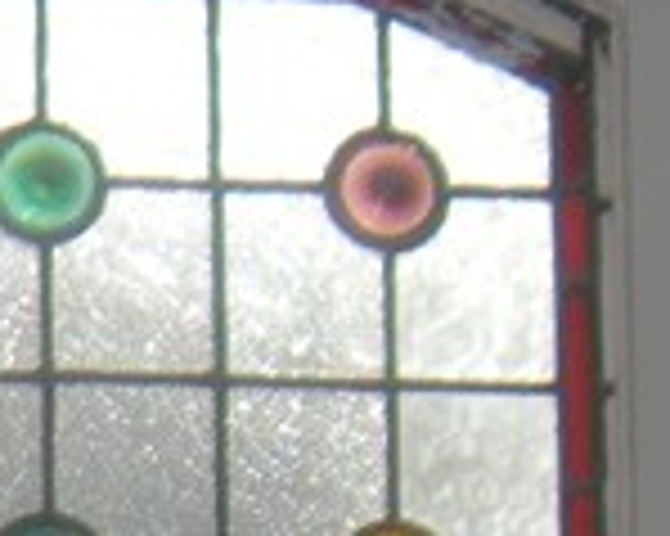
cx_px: -724
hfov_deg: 7.8
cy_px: 1261
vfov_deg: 6.3
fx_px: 4657
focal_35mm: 235
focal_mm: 5.9
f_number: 3.8
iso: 64
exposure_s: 1/158
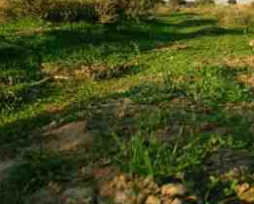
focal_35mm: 73
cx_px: 233
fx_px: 549
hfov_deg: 25.2
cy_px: 24
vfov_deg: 20.6
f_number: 2.8
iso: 64
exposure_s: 1/967
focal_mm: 7.8
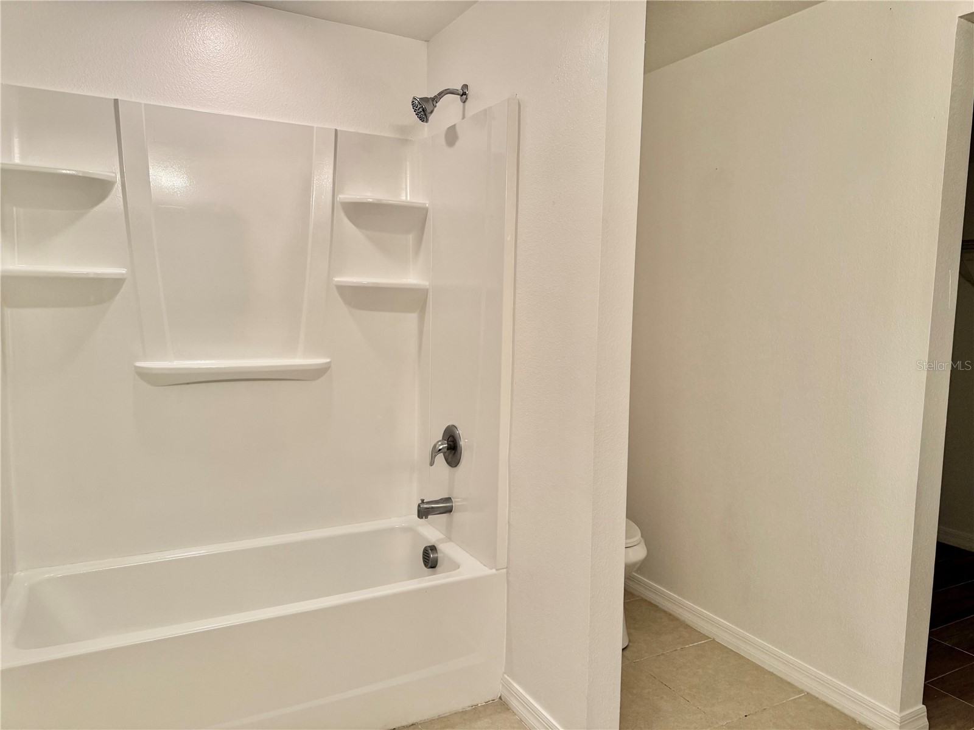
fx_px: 675
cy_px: 365
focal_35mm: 24
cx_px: 487
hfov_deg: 71.6
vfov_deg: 56.8
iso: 160
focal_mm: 6.76
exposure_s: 1/60
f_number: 1.78
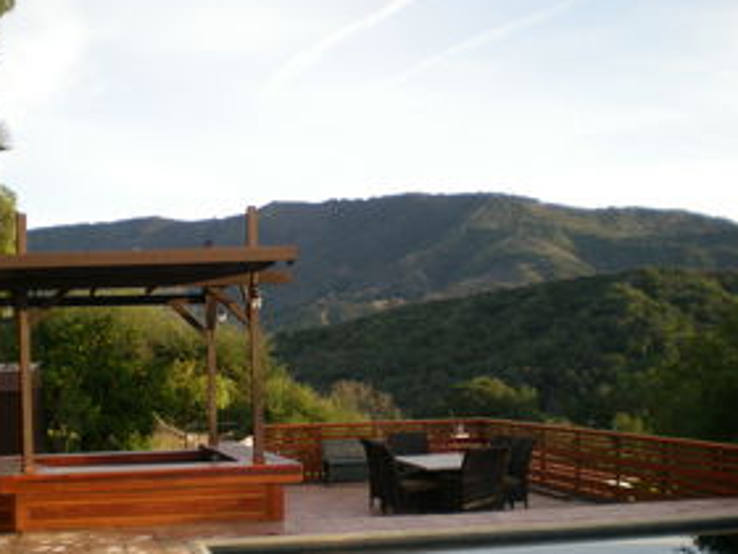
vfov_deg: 29.1
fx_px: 1066
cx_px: 343
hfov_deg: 38.2
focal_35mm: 50
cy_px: 309
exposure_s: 1/223
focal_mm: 6.3
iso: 77
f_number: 3.1
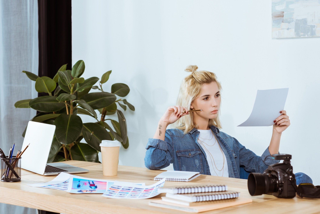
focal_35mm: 85
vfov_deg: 16.1
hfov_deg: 23.9
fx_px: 756
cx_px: 160
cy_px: 107
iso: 100
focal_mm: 85
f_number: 5
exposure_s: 1/160
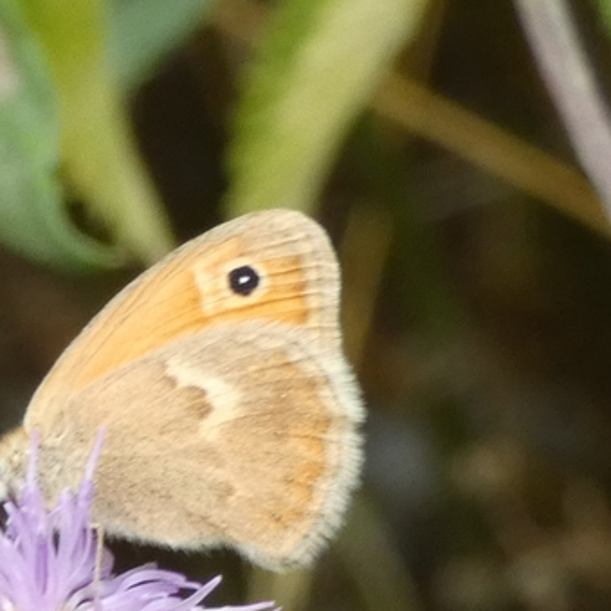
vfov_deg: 6.5
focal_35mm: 267
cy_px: 548
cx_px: -12
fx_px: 5332
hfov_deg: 6.5
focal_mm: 21.5
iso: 250
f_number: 5.1
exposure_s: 1/80
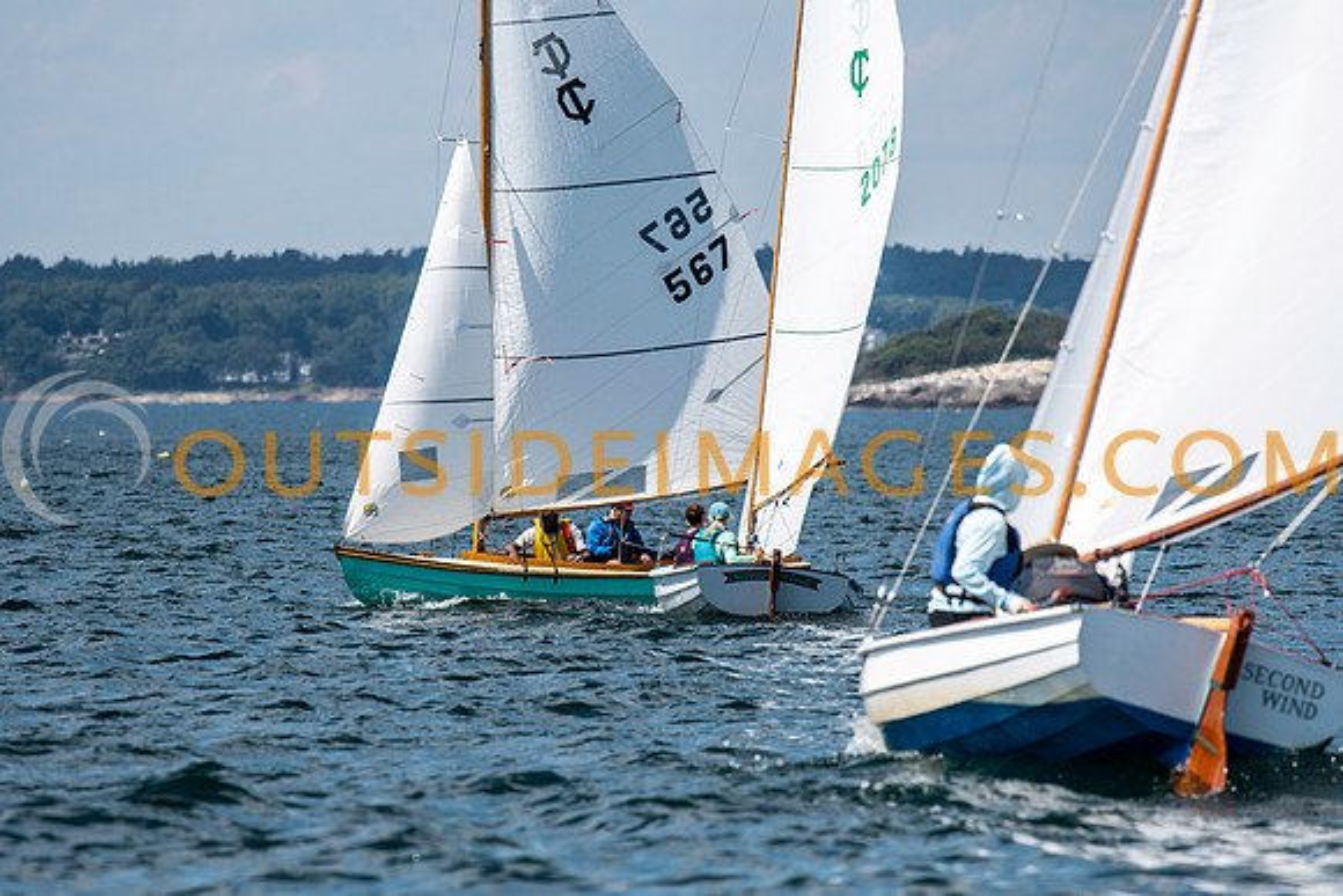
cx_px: 672
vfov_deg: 3.1
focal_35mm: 450
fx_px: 16791
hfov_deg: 4.6
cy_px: 448
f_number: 5.6
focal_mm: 300
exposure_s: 1/3200
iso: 320
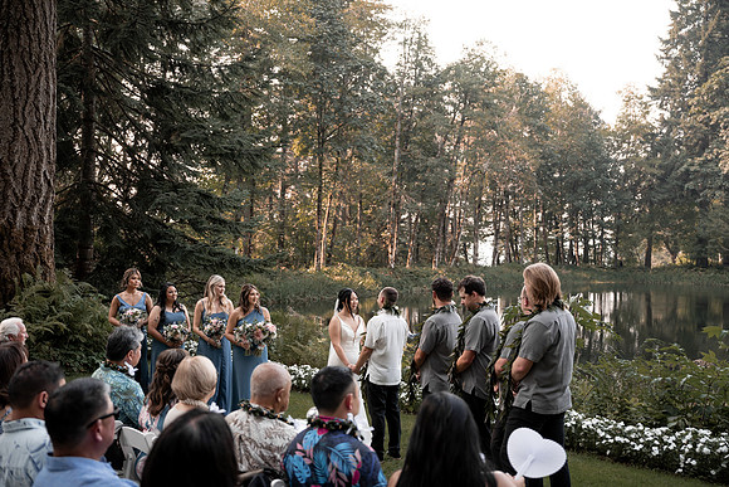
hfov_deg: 53.1
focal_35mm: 36
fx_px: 729
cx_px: 364
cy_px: 244
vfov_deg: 36.9
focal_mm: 36
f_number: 2.8
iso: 200
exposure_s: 1/500
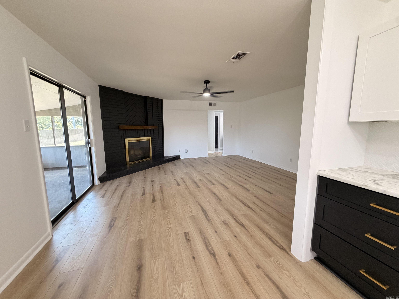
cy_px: 150
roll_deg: +0.6
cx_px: 200
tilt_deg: -7.9
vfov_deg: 85.7
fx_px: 161
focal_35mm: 14
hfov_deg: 102.1
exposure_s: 1/60
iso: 250
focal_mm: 2.22
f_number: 2.2
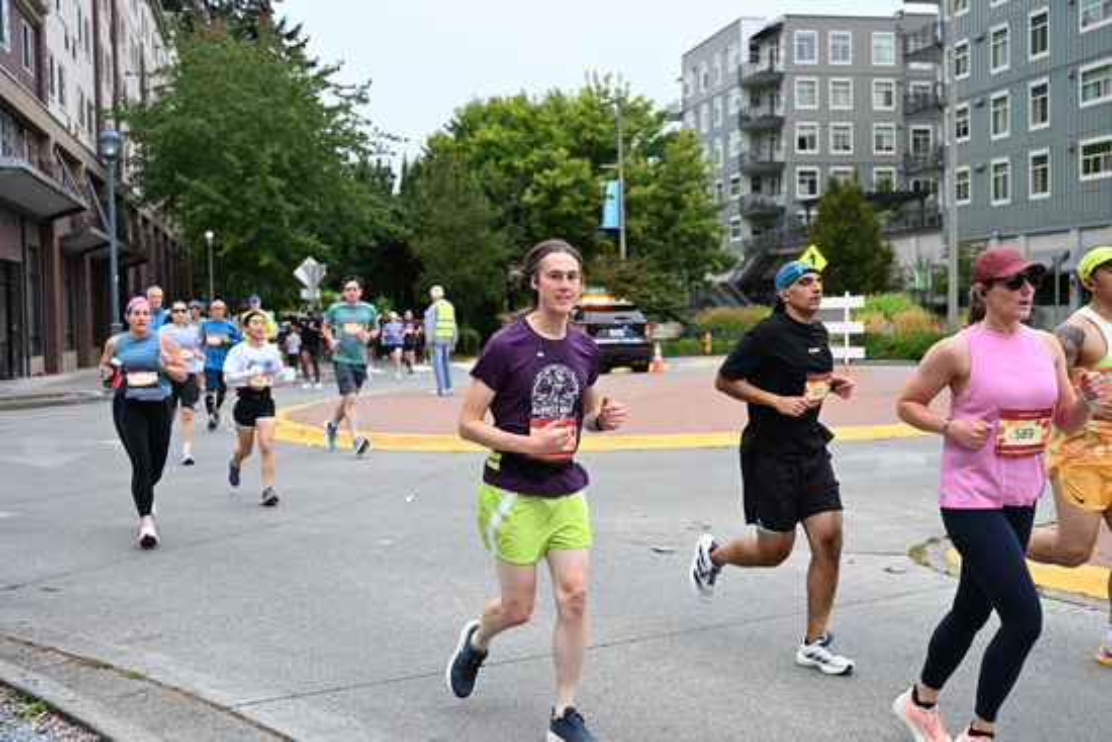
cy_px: 371
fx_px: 1298
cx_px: 556
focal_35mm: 42
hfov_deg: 46.4
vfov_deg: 31.9
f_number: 4
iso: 1600
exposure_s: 1/1000
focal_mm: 42
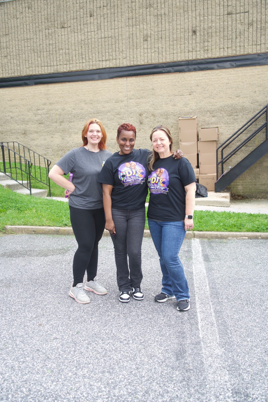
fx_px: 380
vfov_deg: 55.8
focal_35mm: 34
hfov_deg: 38.9
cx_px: 134
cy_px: 201
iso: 64
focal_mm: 34
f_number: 4
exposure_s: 1/80
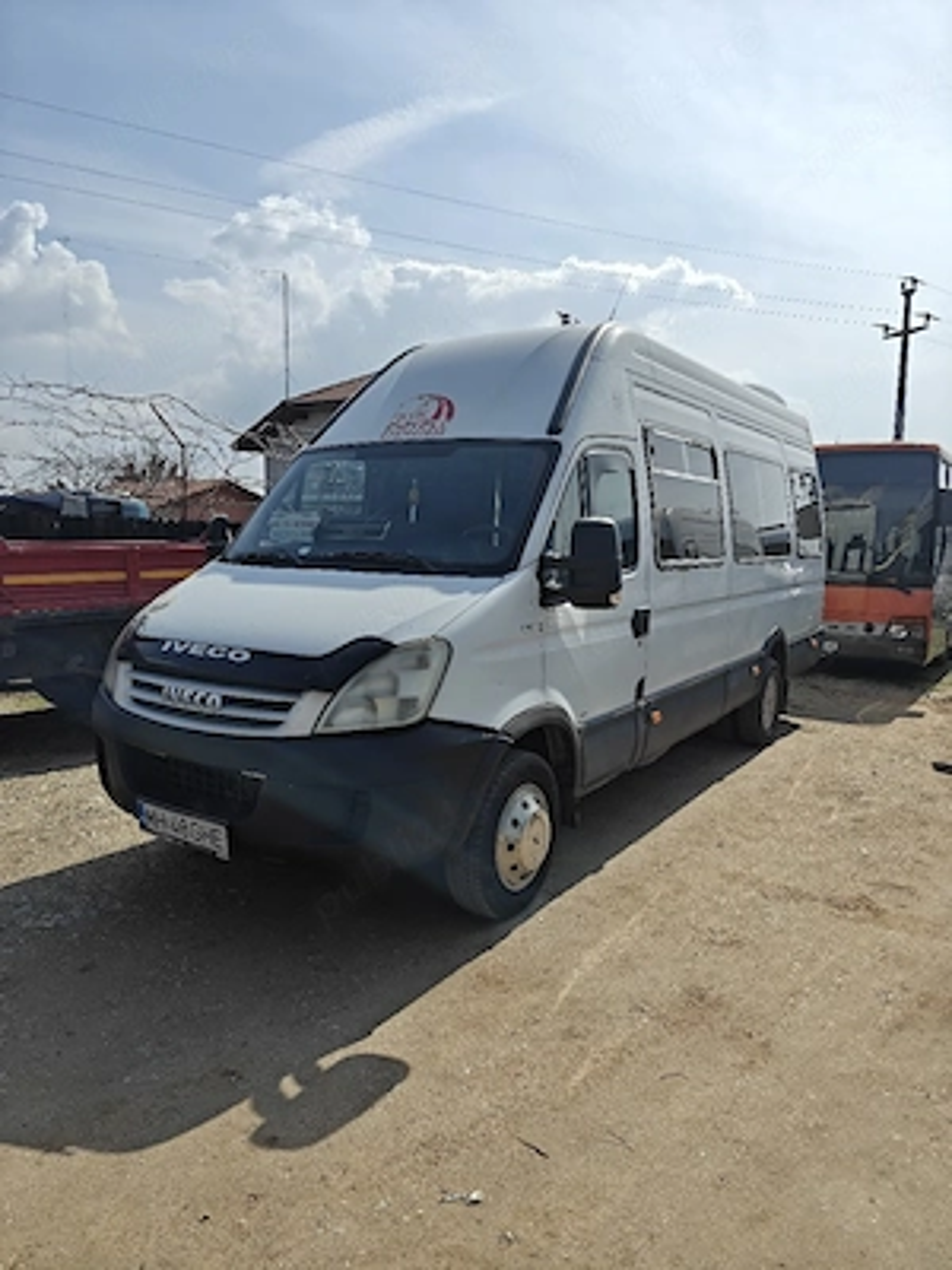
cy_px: 635
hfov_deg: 58.9
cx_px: 476
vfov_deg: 73.9
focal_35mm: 23
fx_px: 843
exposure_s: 1/5000
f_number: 1.6
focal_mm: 6.06
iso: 100
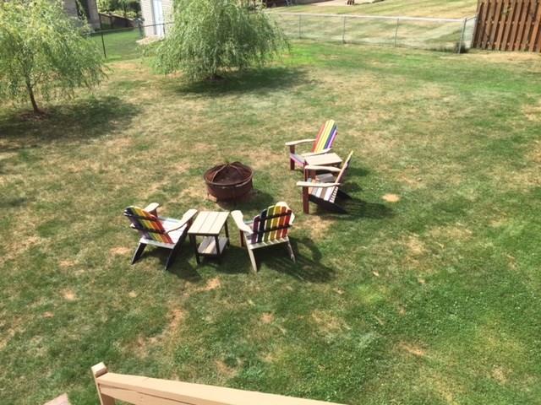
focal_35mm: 29
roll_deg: -0.6
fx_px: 453
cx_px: 270
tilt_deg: -28.1
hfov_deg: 61.7
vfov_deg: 48.2
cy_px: 202
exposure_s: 1/860
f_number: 2.2
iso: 32
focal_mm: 4.15
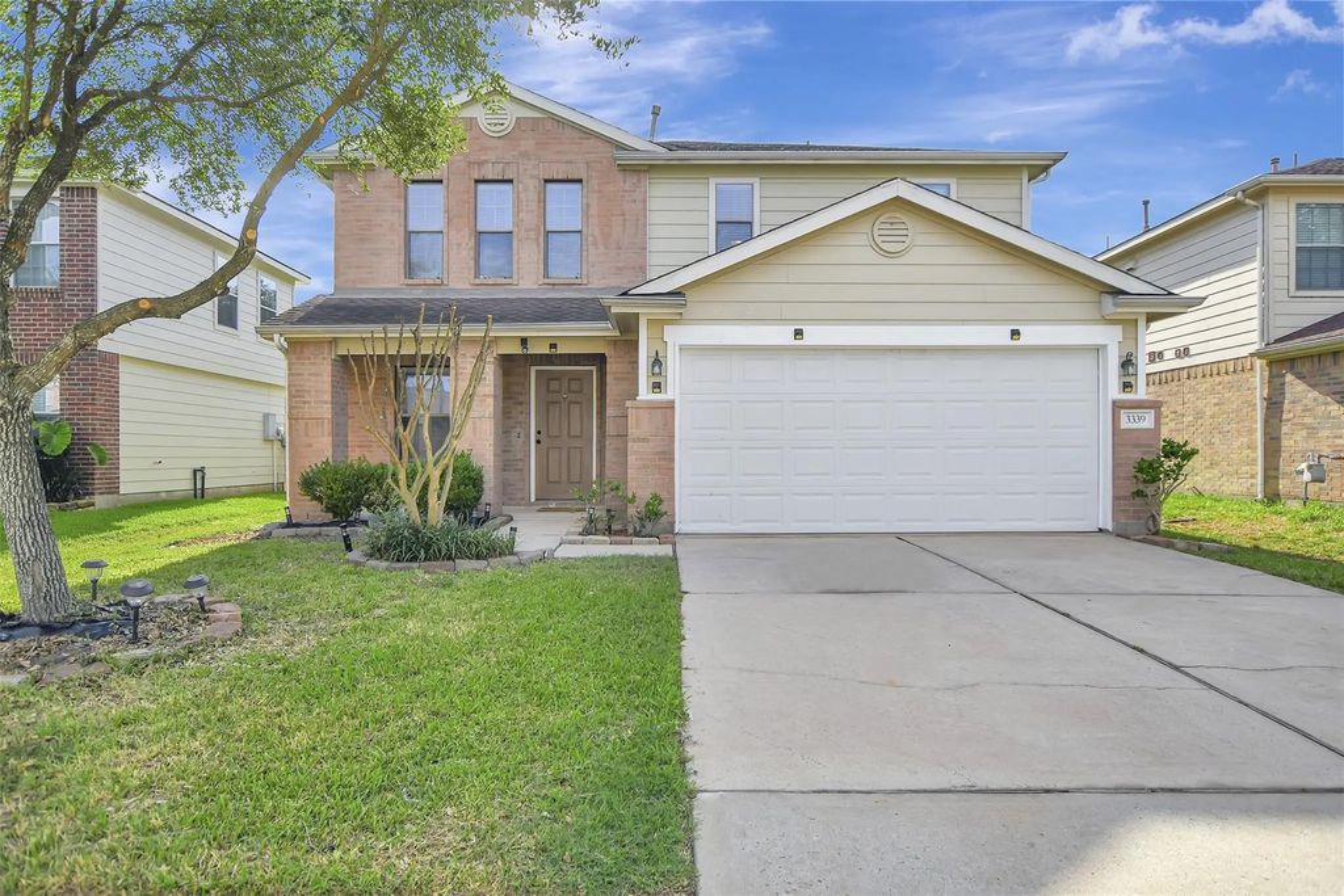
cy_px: 448
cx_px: 672
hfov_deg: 81.2
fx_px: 784
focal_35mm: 21
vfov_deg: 59.5
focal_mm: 14
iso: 100
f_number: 4
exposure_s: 1/1000
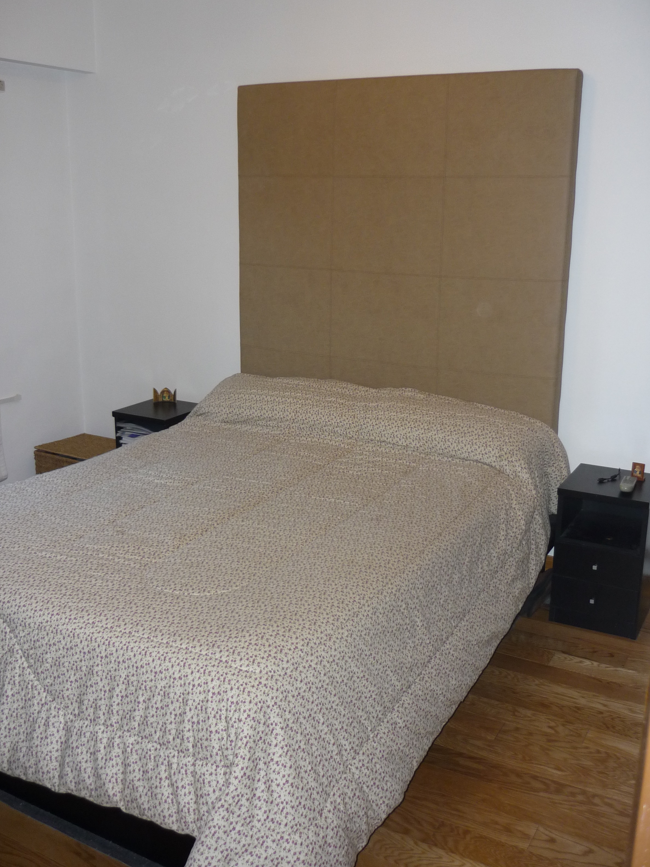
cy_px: 427
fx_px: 851
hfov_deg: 41.8
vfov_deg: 54.0
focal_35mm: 34
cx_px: 317
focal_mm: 5.5
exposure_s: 1/30
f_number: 2.8
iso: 160
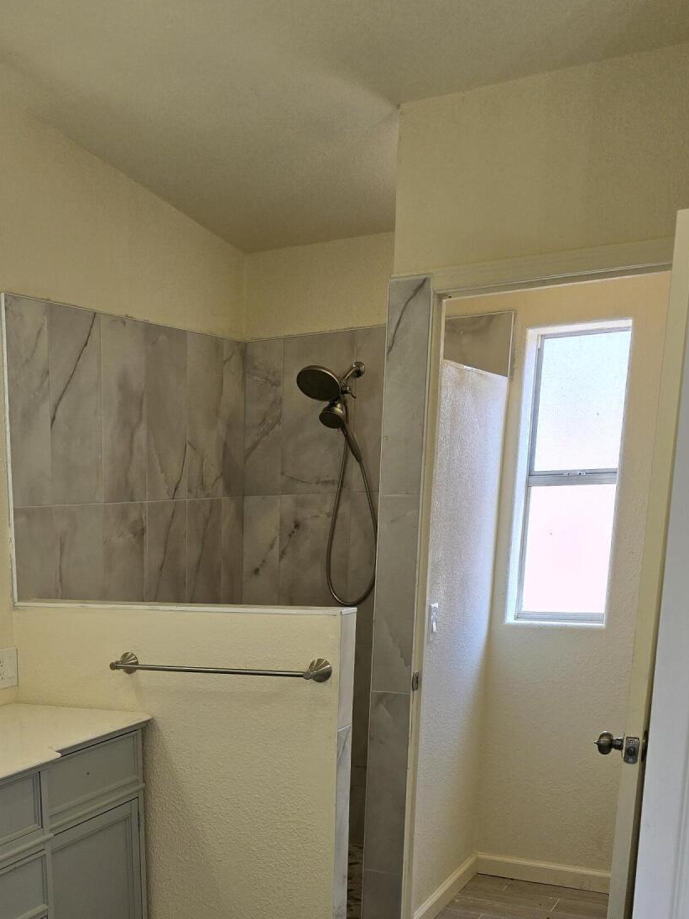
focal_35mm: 42
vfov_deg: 41.9
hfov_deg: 32.8
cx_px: 81
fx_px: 1115
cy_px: 791
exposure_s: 1/180
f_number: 1.7
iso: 40
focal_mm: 6.3
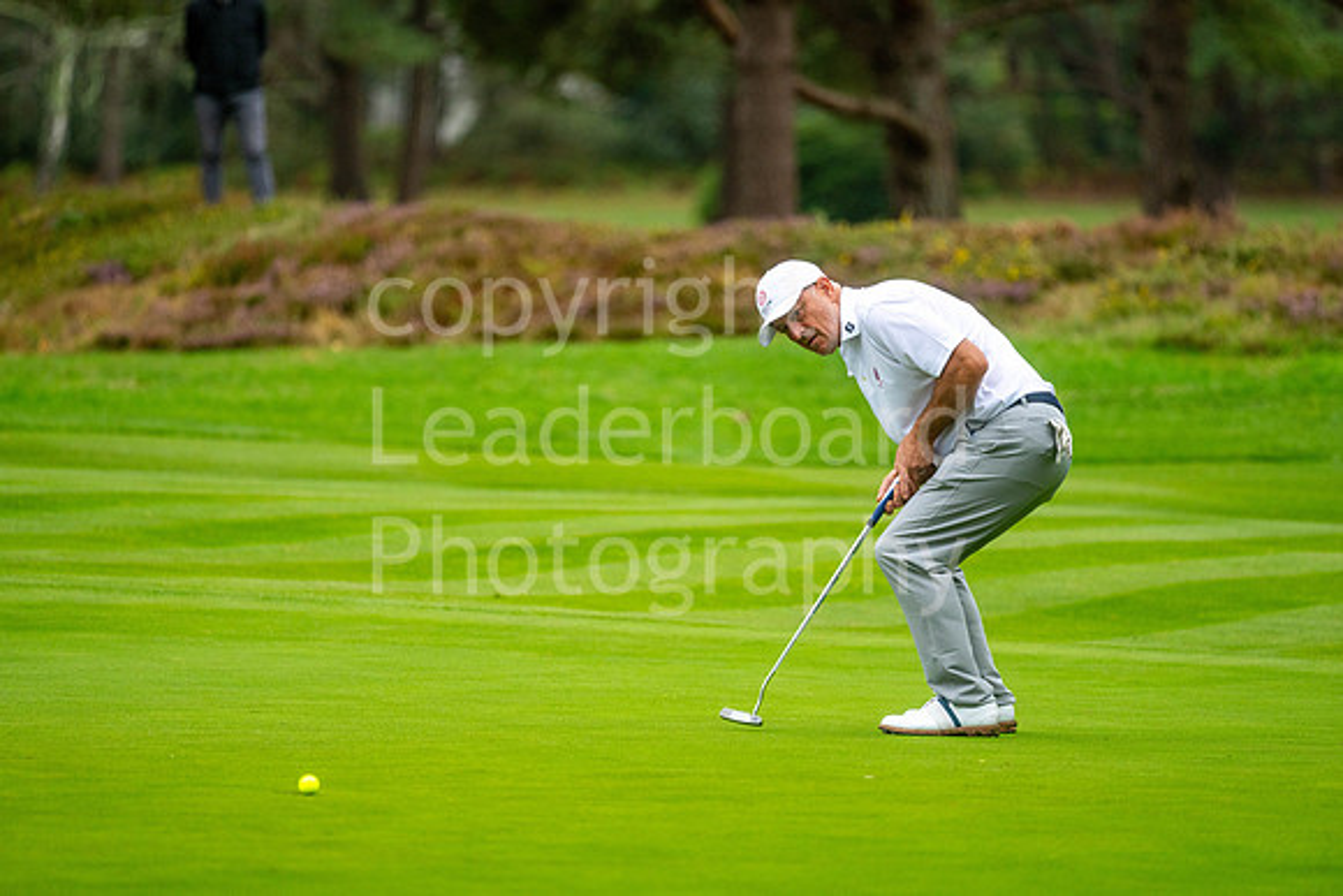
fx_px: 11194
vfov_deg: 4.6
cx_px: 672
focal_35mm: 300
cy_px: 448
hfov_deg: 6.9
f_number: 4
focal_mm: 300
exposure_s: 1/1250
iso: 800
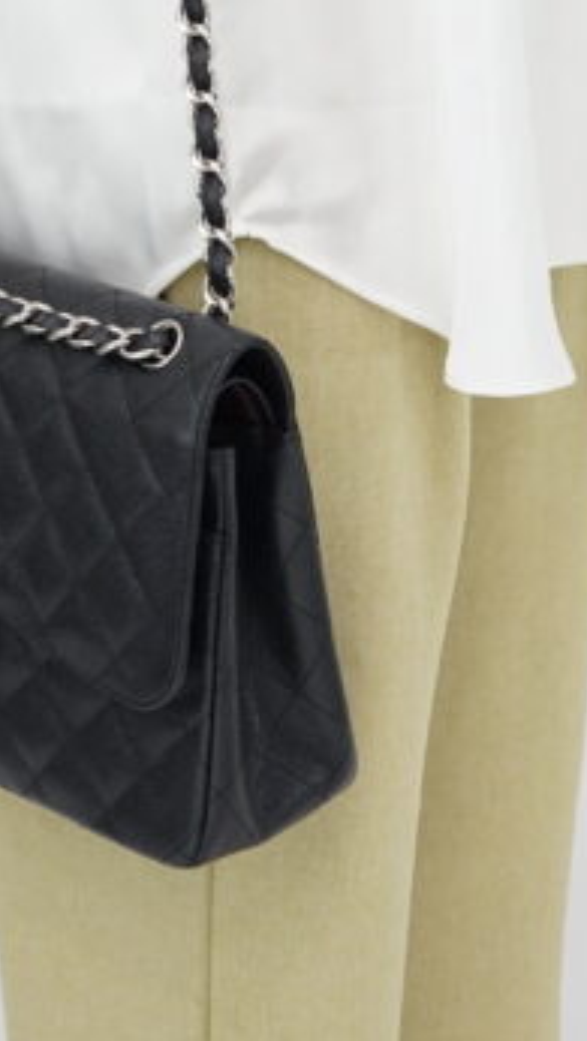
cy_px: -202
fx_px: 4283
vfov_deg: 13.5
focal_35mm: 155
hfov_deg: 7.8
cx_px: 203
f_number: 6.3
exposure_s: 1/8
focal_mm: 50
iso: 640
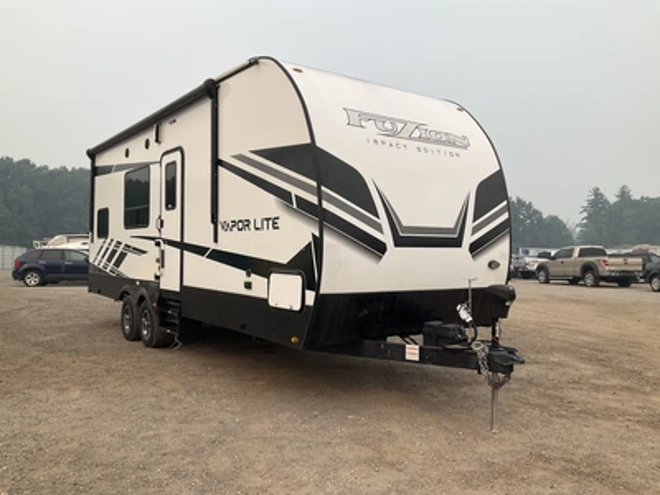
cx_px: 330
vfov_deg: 48.2
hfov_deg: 61.7
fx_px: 553
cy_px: 248
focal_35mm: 29
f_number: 1.8
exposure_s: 1/1195
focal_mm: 3
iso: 25
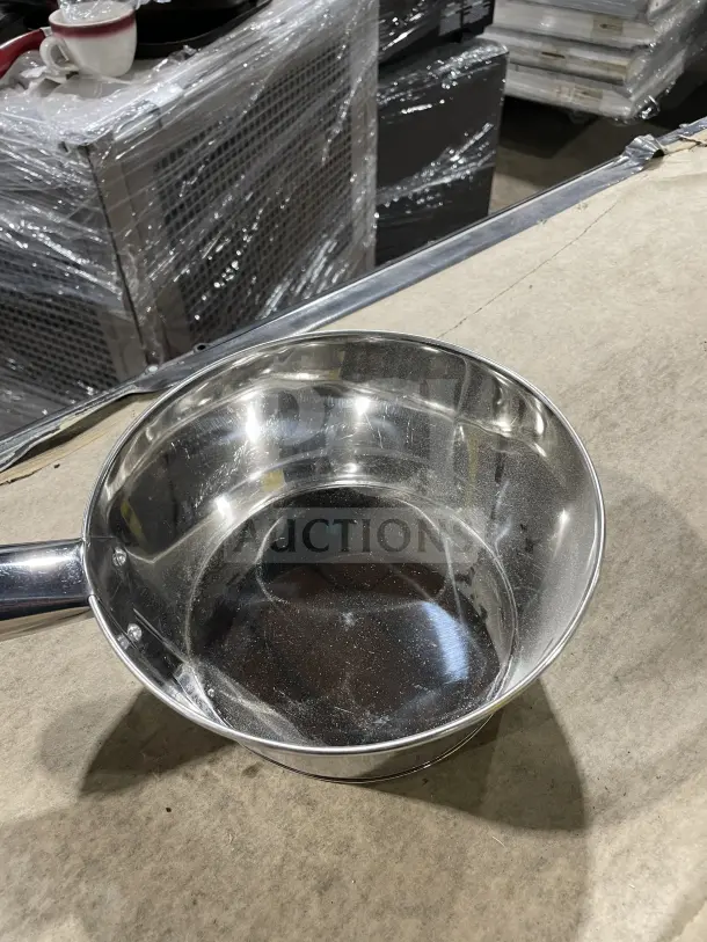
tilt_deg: -47.7
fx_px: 708
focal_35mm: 26
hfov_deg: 53.1
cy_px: 471
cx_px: 354
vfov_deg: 67.3
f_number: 1.6
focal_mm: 4.2
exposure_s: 1/60
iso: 200
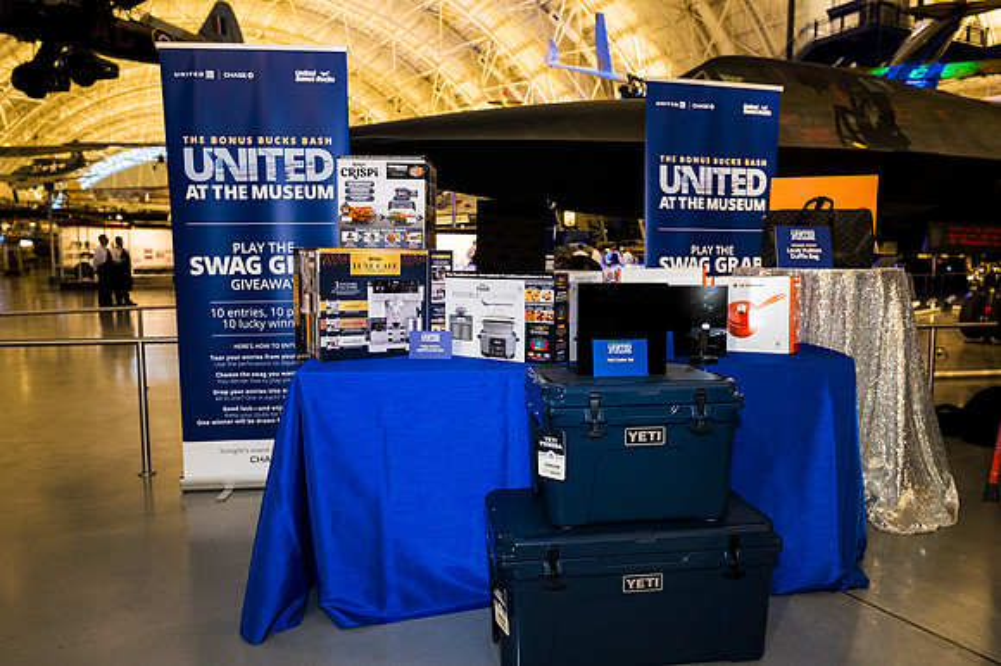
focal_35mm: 24
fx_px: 667
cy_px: 333
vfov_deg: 53.1
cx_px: 500
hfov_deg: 73.8
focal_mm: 16
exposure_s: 1/80
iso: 1100
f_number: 2.2
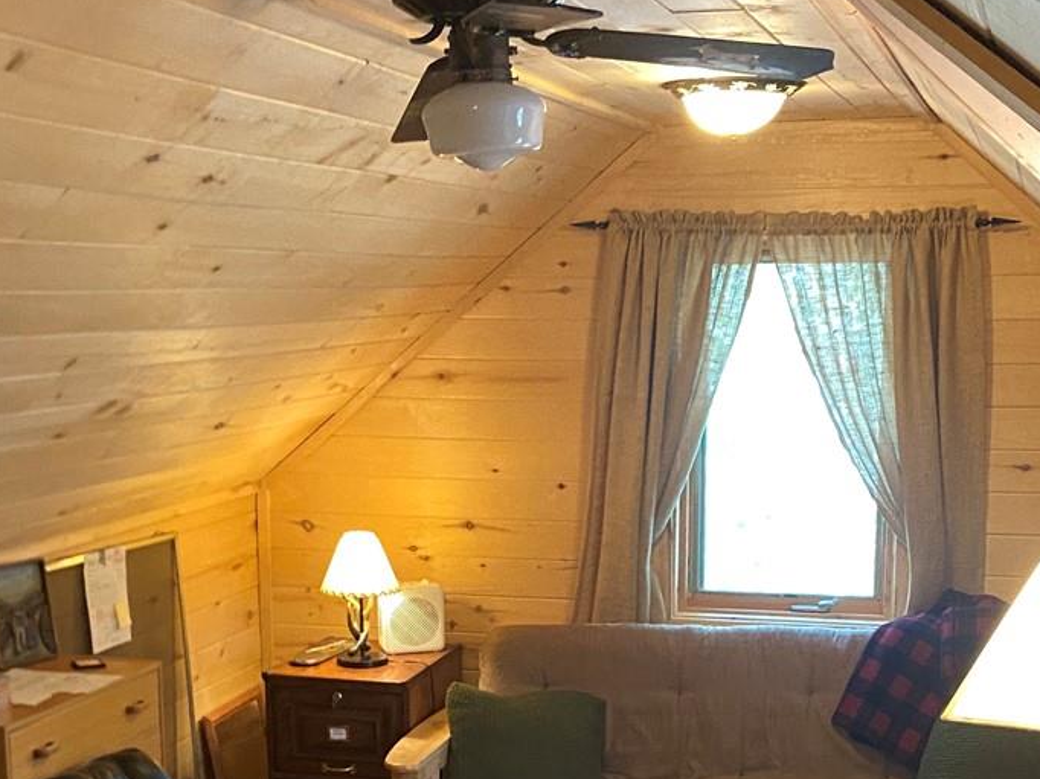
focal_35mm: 61
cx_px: 576
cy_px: 703
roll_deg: +0.8
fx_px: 1832
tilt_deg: -12.8
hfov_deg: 31.7
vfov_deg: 23.4
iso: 320
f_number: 1.8
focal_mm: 4.25
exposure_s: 1/60
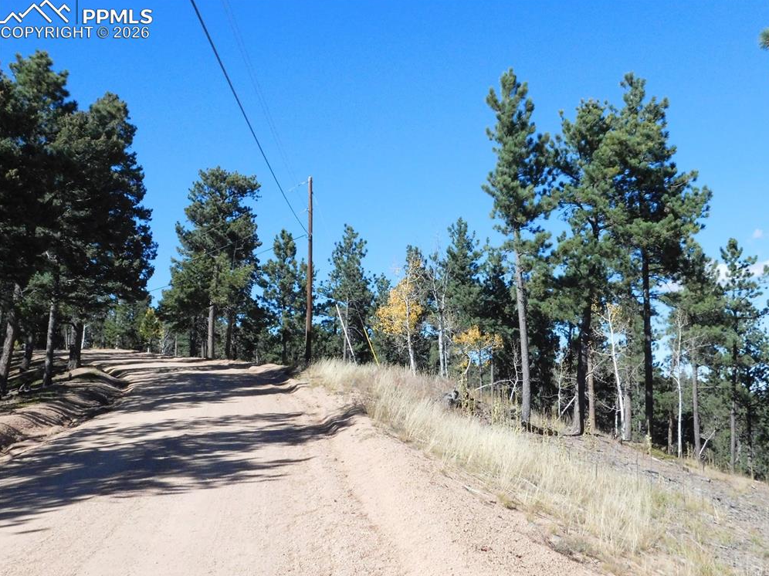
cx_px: 393
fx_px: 822
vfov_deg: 38.6
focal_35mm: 37
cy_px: 291
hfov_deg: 50.2
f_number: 7
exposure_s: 1/1500
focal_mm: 6.3
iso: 800
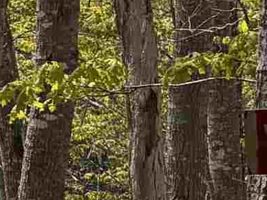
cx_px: -735
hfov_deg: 7.4
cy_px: 135
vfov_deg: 7.2
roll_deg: +3.6
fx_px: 1589
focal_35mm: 206
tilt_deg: -0.1
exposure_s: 1/2364
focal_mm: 5.96
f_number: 1.6
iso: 50
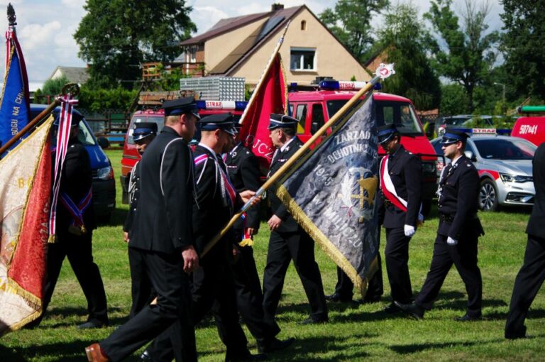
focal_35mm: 94
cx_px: 272
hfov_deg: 21.6
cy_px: 181
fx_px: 1429
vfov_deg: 14.4
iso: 400
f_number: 4.5
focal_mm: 63
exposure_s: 1/3000
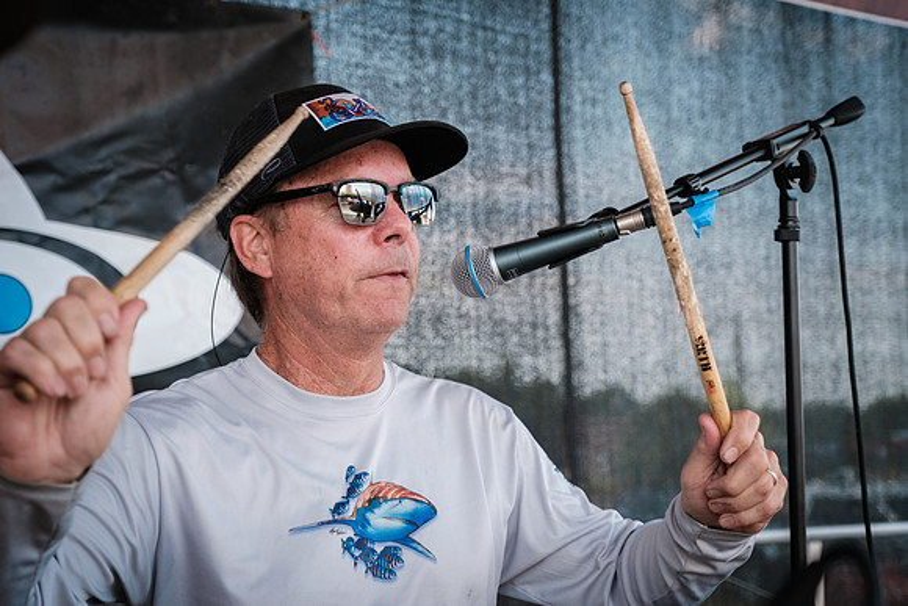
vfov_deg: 24.4
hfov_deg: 35.9
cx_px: 454
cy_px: 303
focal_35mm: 56
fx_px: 1401
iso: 400
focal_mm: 35.3
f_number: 2.8
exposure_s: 1/2000
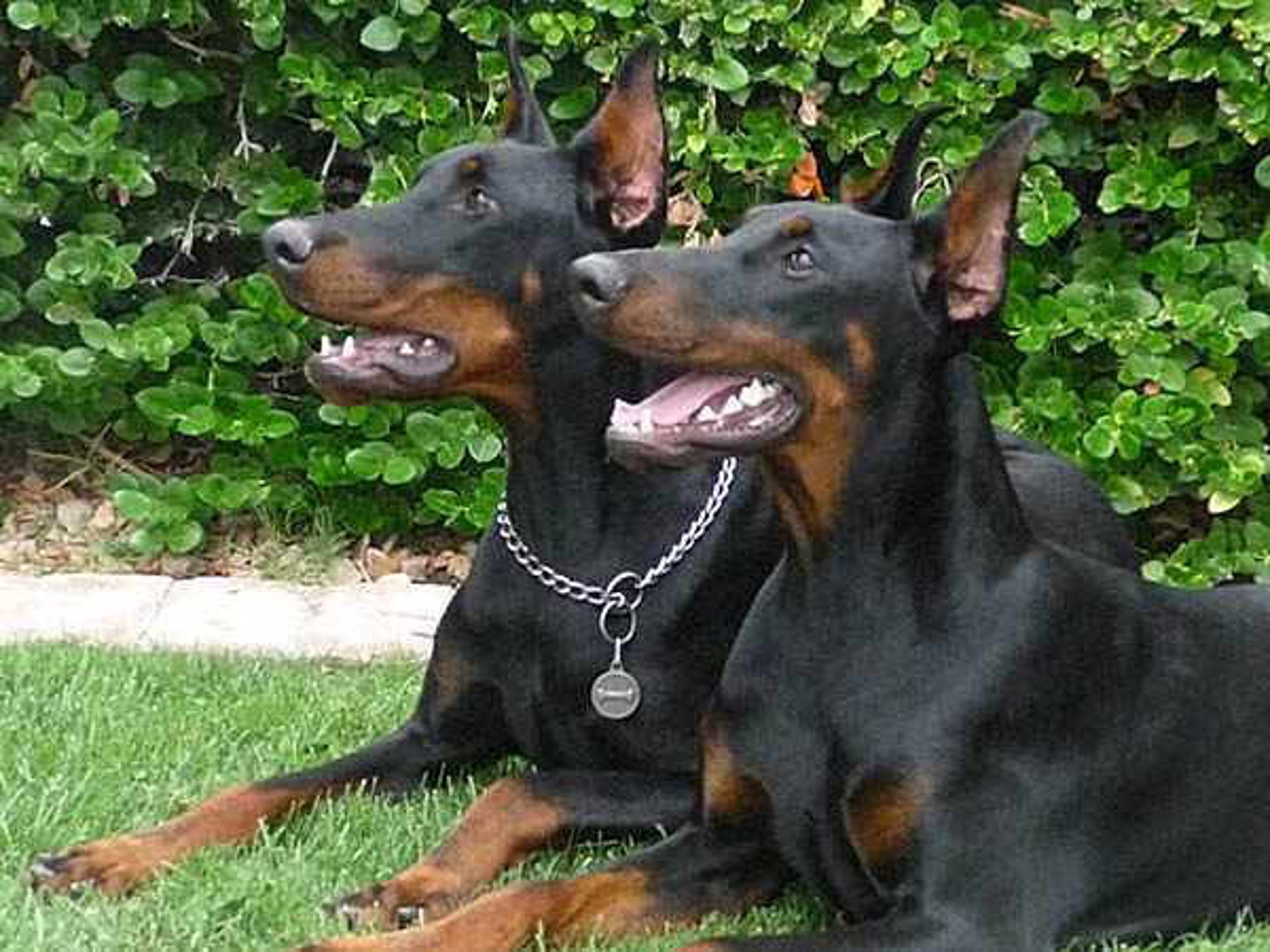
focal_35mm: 112
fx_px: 4109
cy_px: 476
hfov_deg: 17.6
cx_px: 635
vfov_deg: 13.2
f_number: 4.5
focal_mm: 11.3
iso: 500
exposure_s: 1/160
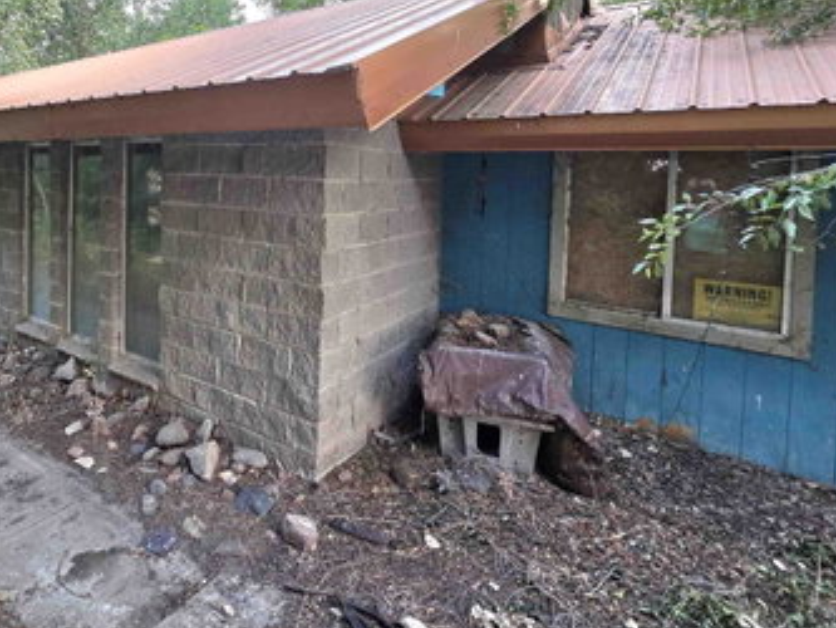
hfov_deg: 78.6
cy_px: 191
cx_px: 266
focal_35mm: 20
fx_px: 483
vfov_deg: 63.7
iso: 200
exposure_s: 1/120
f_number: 2.2
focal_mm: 2.2
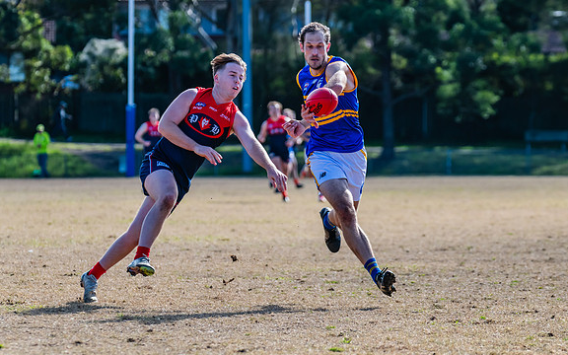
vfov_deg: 4.5
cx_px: 313
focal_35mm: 290
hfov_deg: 7.2
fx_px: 4489
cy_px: 174
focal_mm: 240
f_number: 6.3
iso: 640
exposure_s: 1/1600
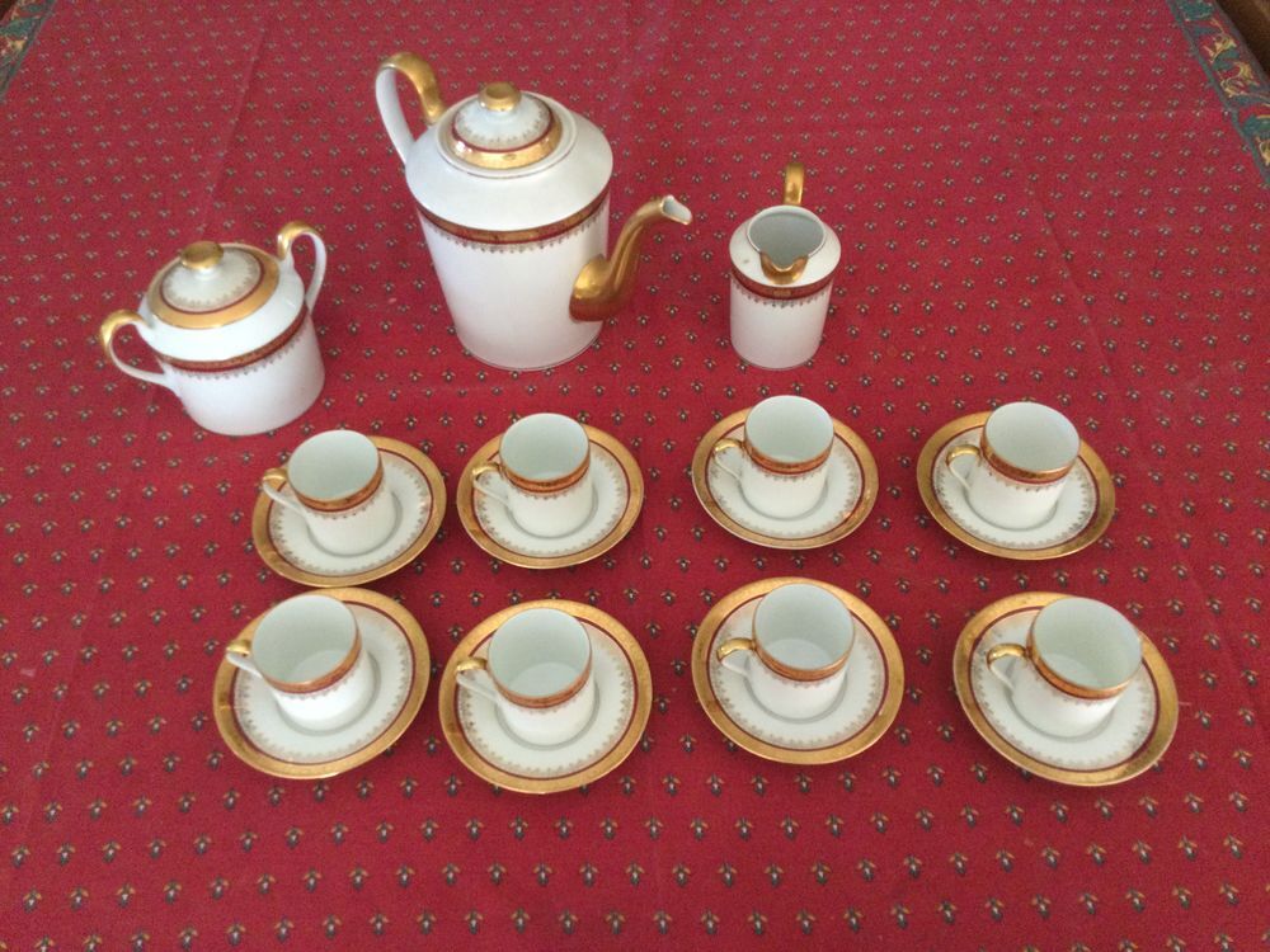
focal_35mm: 31
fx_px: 1137
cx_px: 635
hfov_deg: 58.4
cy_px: 476
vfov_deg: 45.4
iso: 200
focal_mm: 3.3
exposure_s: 1/17
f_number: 2.4
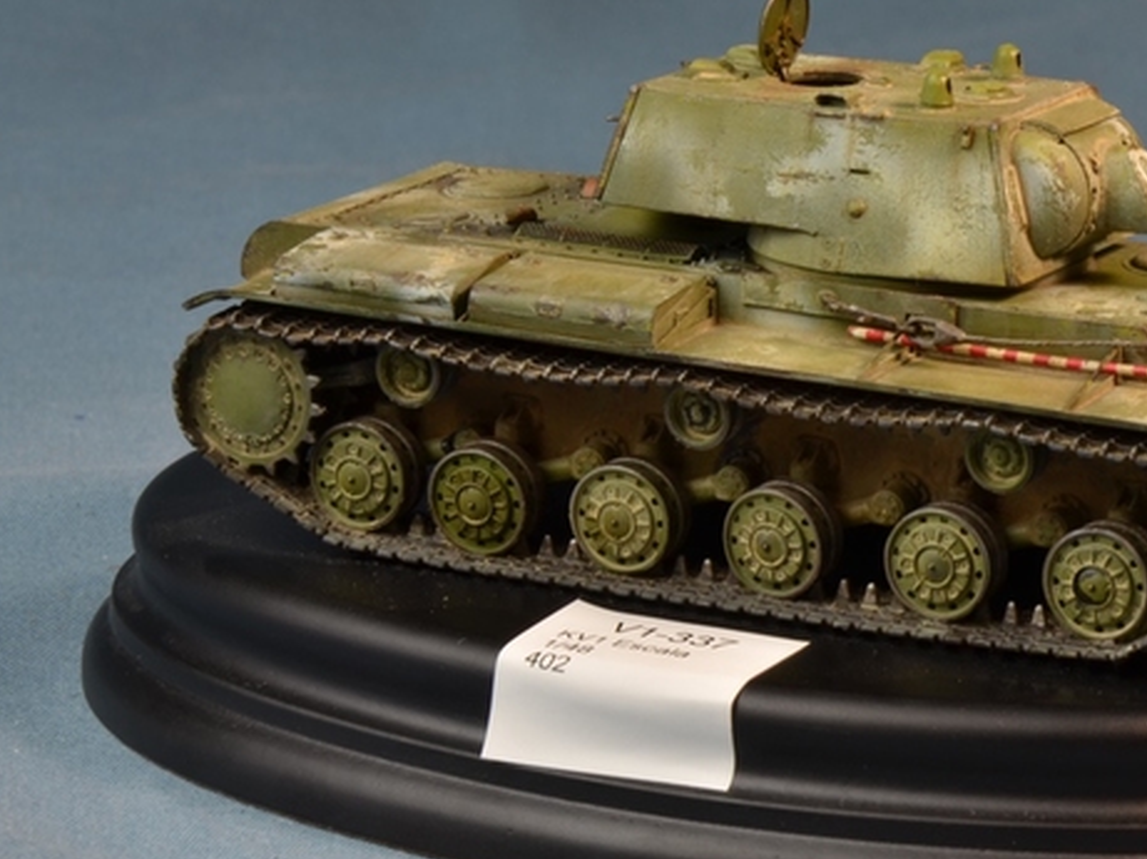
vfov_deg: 7.4
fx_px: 6622
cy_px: 418
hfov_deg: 9.9
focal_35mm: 200
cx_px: 838
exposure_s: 1/5
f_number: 18
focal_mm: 80
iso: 200
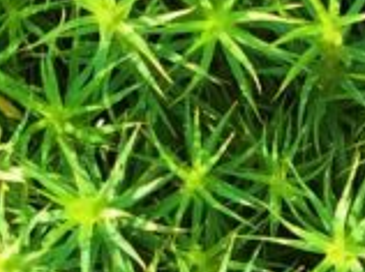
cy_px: 549
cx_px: 490
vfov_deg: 7.6
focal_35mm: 188
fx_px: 1979
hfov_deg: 10.3
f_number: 2.2
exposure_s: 1/30
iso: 32
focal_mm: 4.15
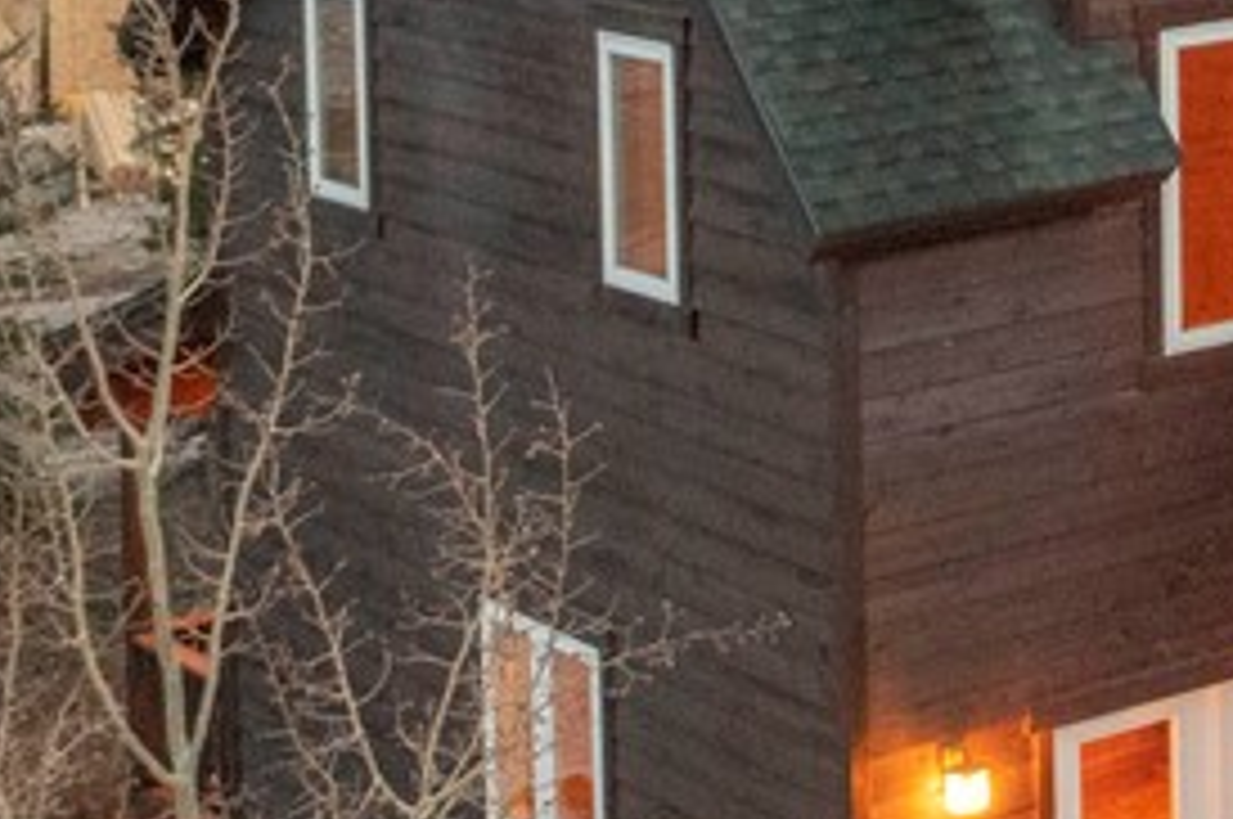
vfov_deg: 12.2
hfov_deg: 16.5
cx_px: 1940
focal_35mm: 111
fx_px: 3797
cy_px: 29
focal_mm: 10.26
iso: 800
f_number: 2.8
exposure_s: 1/40
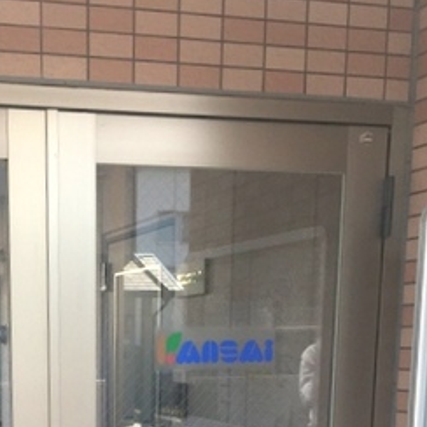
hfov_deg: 26.5
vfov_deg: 24.7
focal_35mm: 63
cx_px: 52
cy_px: 513
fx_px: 879
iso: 32
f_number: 2.2
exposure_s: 1/391
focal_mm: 4.15
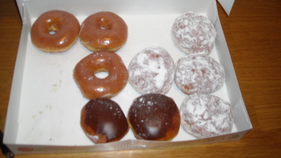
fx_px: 291
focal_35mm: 39
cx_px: 141
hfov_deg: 51.6
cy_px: 76
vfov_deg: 30.4
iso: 200
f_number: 2.8
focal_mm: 5.7
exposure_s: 1/60
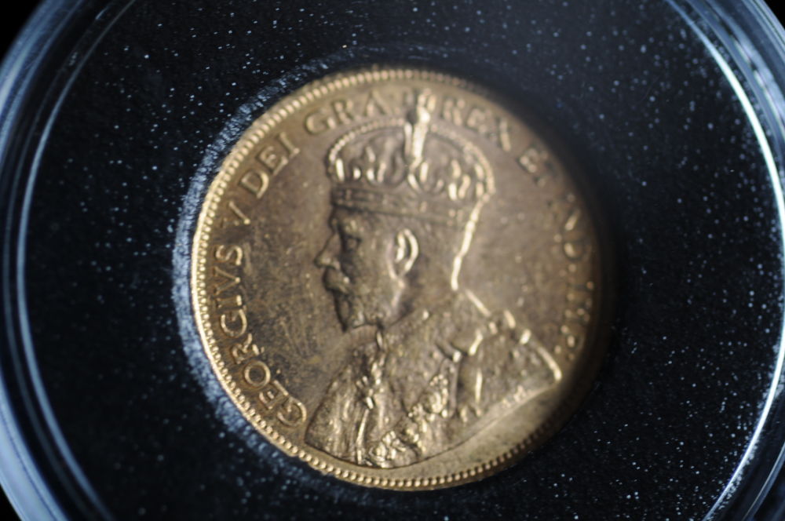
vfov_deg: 15.1
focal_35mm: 90
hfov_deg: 22.6
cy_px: 260
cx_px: 392
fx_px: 1960
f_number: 4.5
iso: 200
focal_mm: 60
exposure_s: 1/80
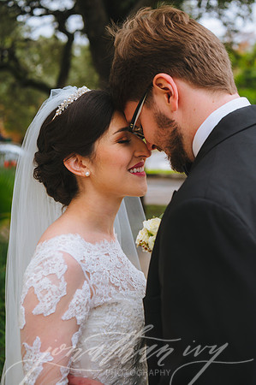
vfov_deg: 39.6
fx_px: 535
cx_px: 128
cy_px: 192
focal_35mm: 50
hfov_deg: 26.9
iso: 250
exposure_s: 1/1000
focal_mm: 50
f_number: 4
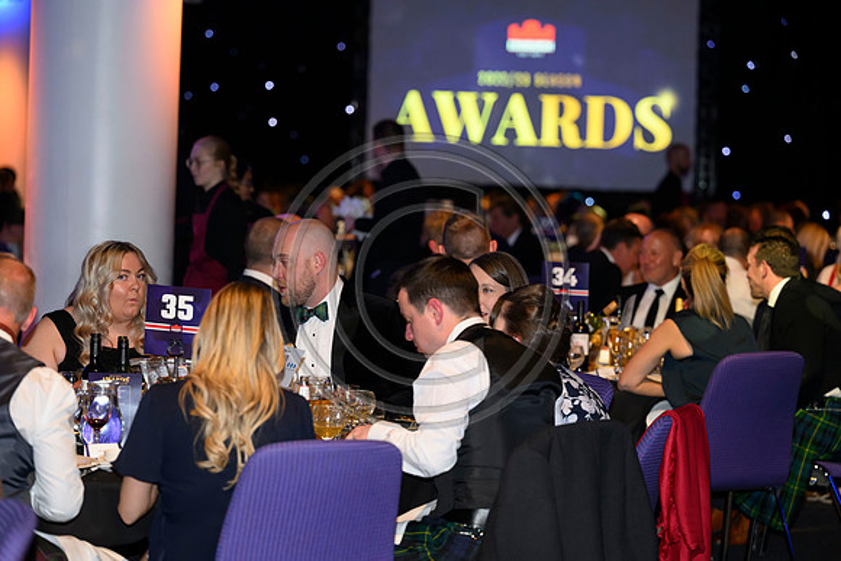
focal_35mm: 115
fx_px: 2687
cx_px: 420
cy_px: 280
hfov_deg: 17.8
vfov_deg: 11.9
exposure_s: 1/160
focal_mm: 115
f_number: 3.2
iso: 2500
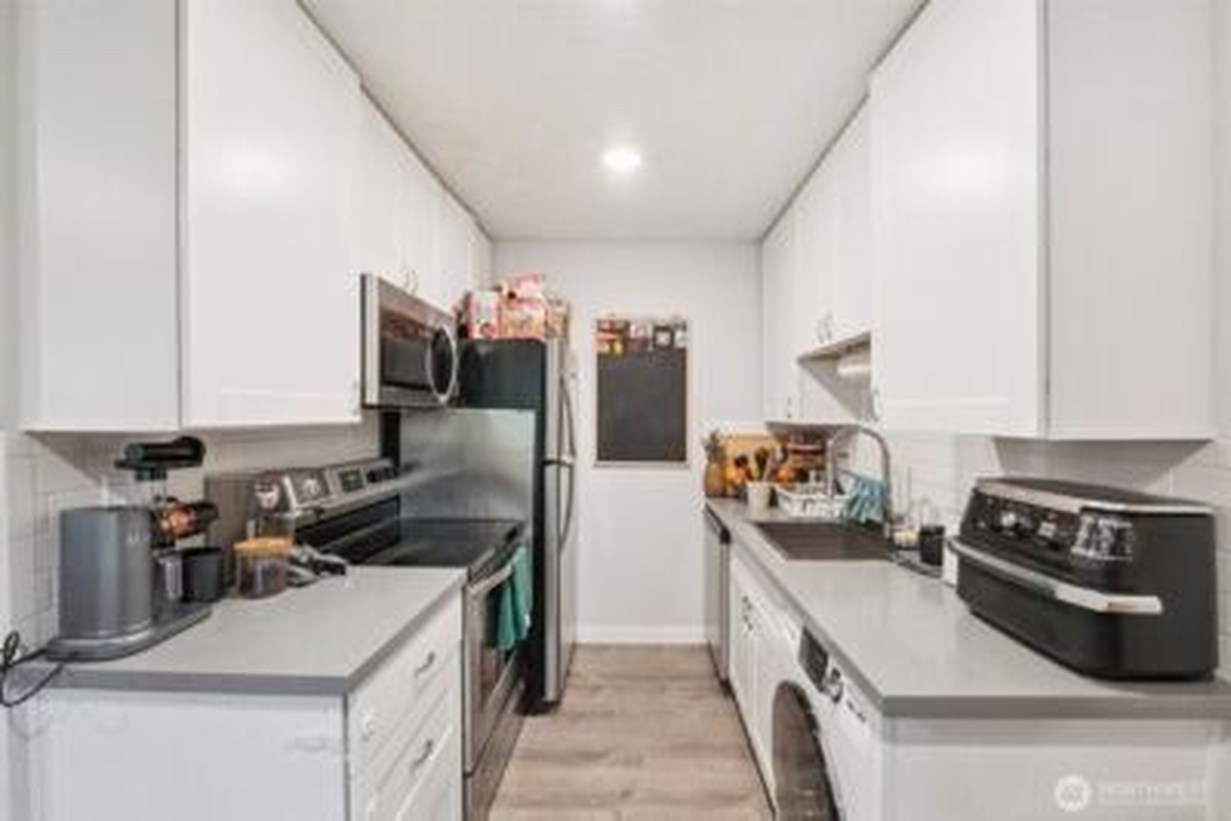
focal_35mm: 15
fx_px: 513
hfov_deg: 100.4
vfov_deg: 77.4
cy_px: 410
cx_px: 616
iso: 4000
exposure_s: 1/30
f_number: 9
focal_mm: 10
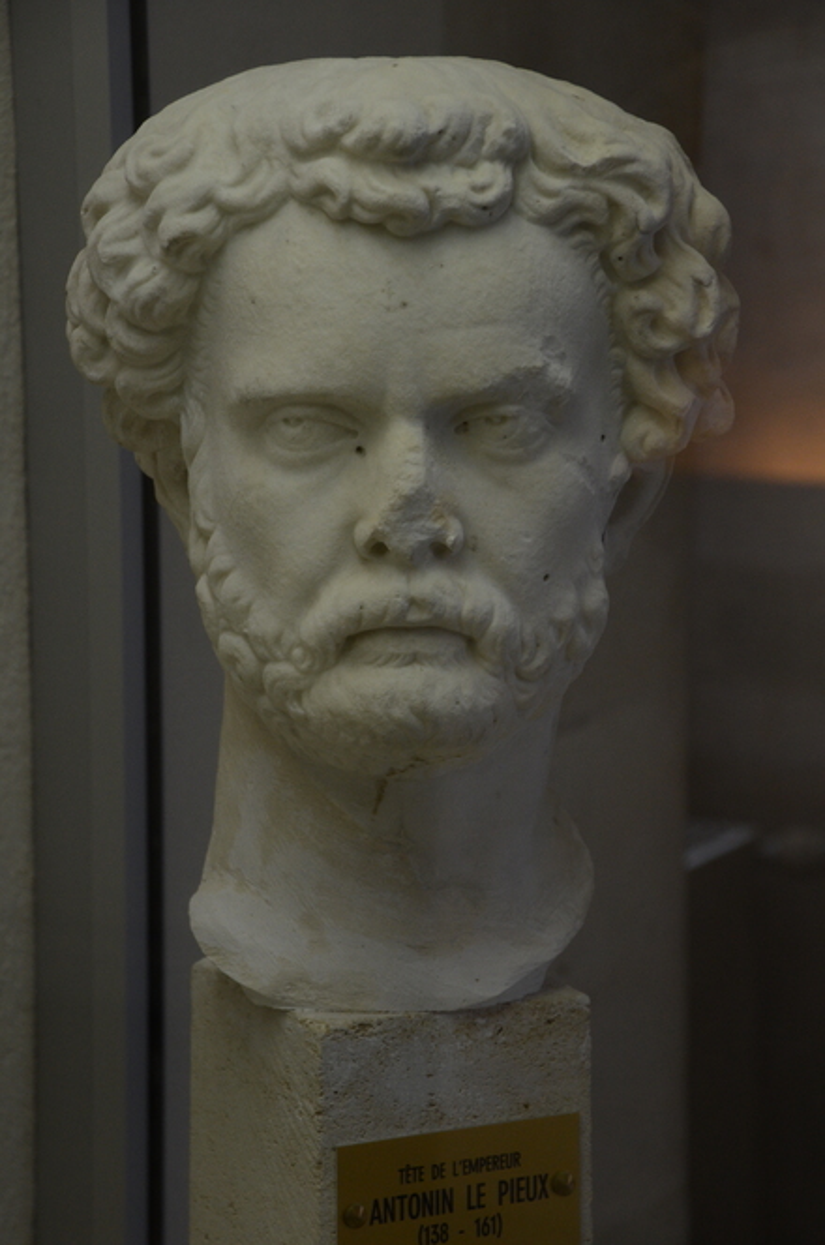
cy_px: 622
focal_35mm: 117
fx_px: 4038
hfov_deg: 11.7
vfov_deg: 17.5
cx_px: 412
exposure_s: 1/320
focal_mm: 78
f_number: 5.3
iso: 1000
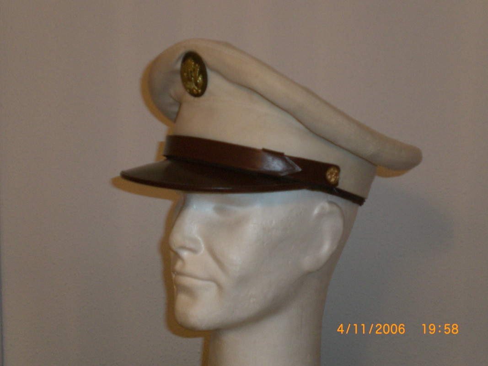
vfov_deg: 23.3
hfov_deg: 30.7
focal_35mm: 63
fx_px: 888
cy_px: 183
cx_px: 244
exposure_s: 1/30
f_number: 4
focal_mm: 10.4
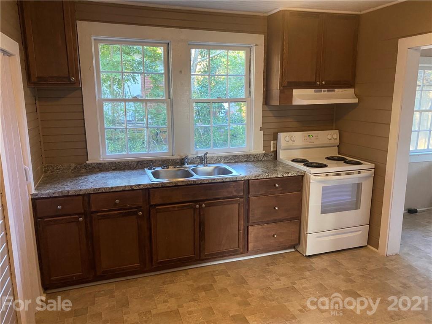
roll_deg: -0.9
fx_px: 324
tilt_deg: -11.5
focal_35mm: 26
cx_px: 216
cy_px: 162
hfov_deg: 67.3
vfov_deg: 53.1
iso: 400
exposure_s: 1/40
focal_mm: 4.25
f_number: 1.8
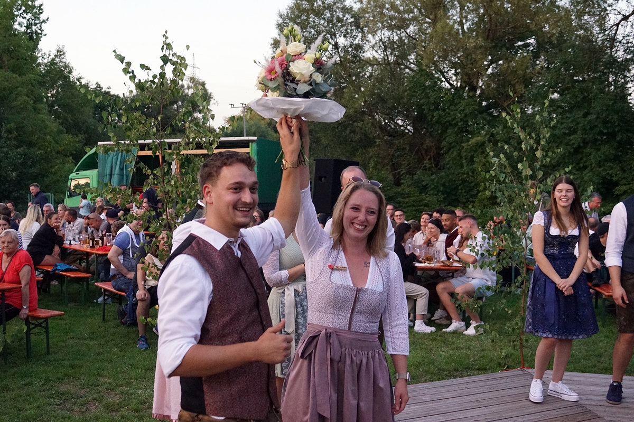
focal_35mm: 45
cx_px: 317
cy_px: 211
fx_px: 792
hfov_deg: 43.6
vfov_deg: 29.8
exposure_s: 1/320
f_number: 4.5
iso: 3200
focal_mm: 30
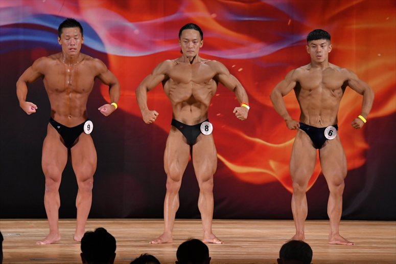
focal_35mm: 240
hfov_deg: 8.6
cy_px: 132
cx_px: 198
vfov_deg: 5.7
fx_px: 2639
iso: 3200
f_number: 5.6
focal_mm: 160
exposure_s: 1/400
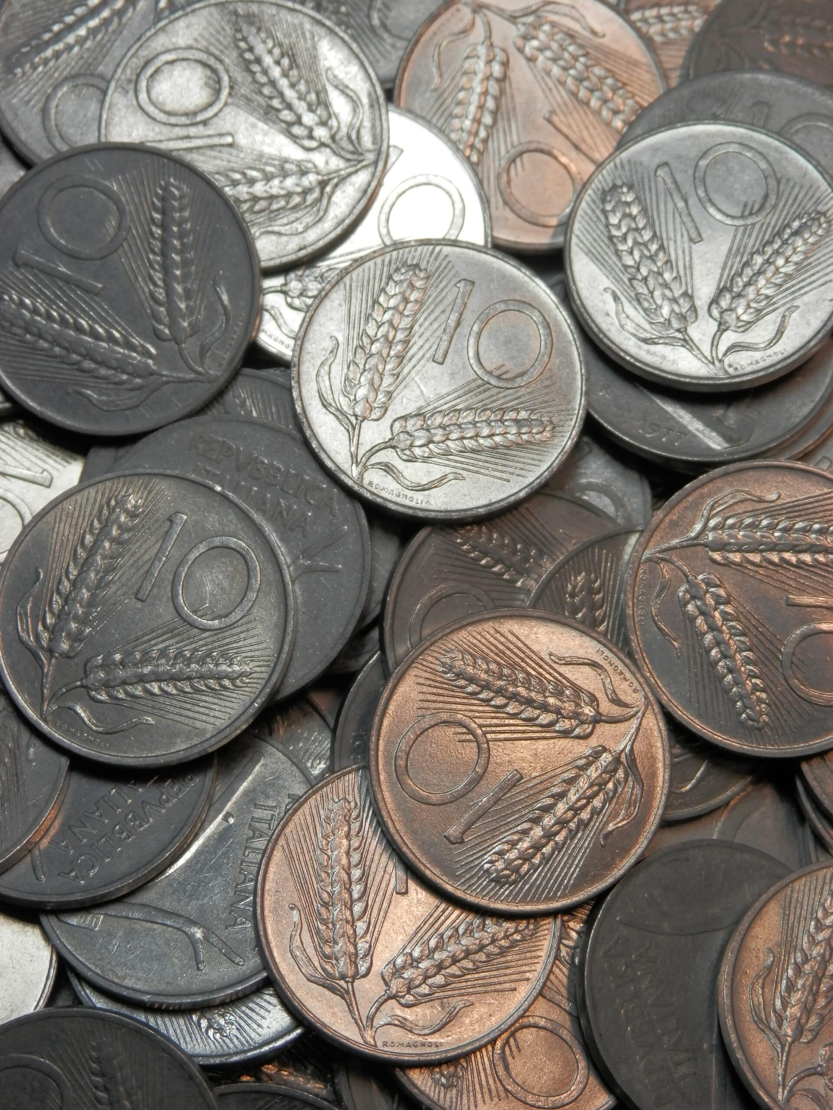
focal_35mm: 73
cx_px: 416
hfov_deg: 20.2
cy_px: 555
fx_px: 2342
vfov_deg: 26.7
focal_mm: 13.1
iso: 80
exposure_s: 1/200
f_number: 4.5
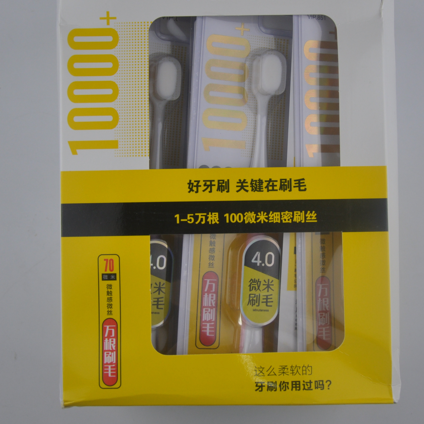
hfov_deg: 27.3
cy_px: 195
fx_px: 873
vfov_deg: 27.3
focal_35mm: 63
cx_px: 230
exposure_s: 1/200
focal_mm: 26
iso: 320
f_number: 4
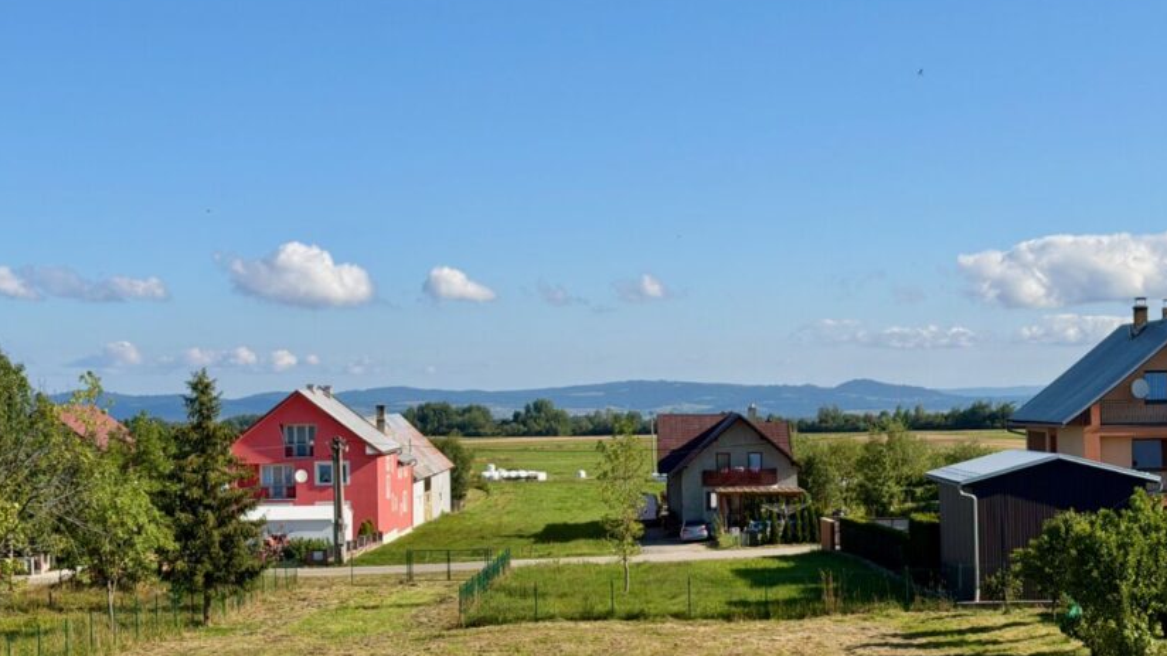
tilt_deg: -0.2
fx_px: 2011
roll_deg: +1.5
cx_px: 651
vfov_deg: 18.5
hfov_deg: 32.3
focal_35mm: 65
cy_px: 387
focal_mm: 6.76
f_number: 1.78
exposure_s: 1/5587
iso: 64
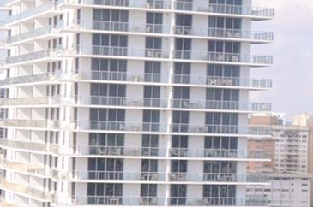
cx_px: 492
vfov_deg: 5.2
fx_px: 2283
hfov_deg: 7.7
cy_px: 114
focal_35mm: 263
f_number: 10
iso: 200
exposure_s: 1/400
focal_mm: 40
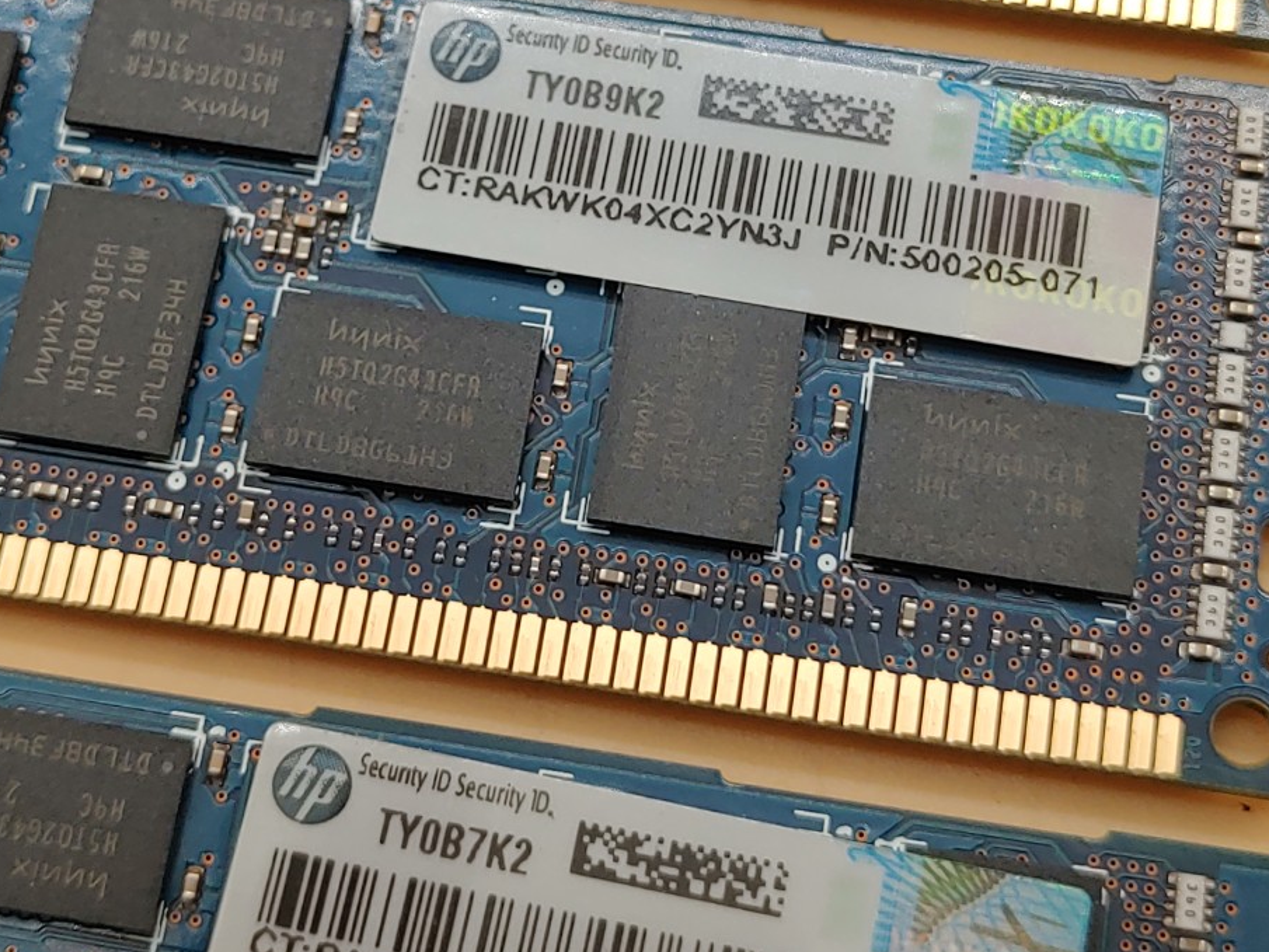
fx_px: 2566
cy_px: 244
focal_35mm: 70
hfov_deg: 27.8
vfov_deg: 20.9
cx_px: 576
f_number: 1.8
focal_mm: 4.36
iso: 50
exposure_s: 1/123
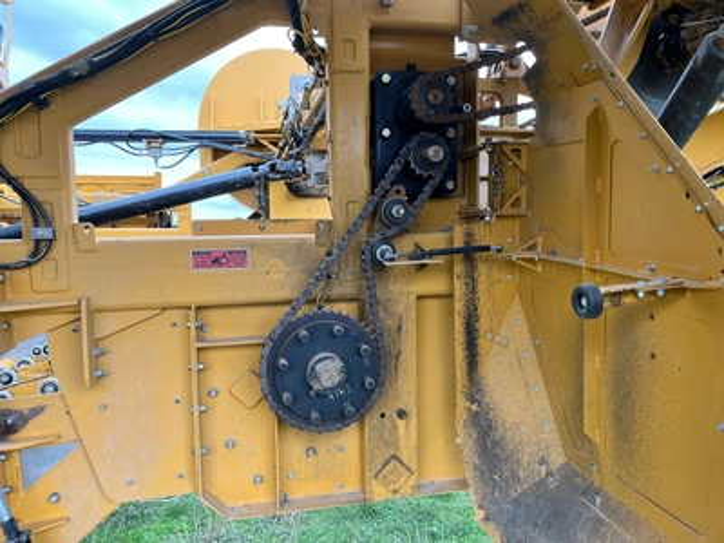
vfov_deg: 53.1
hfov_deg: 67.3
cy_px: 272
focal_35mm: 26
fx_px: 544
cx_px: 362
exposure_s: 1/160
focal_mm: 5.1
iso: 64
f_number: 1.6
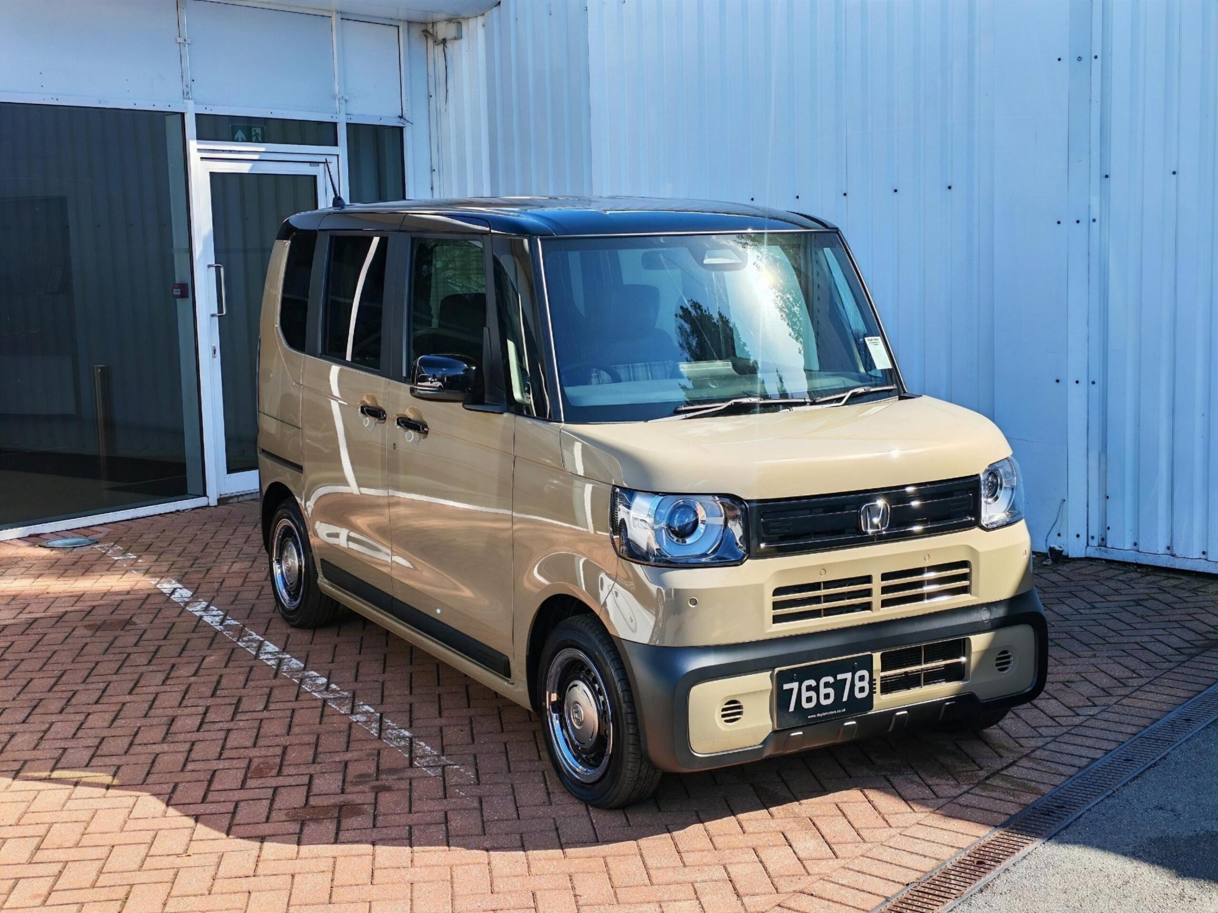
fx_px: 1689
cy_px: 456
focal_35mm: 48
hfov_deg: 39.7
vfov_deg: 30.3
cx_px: 609
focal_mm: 6.12
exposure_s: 1/270
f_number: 1.9
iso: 50
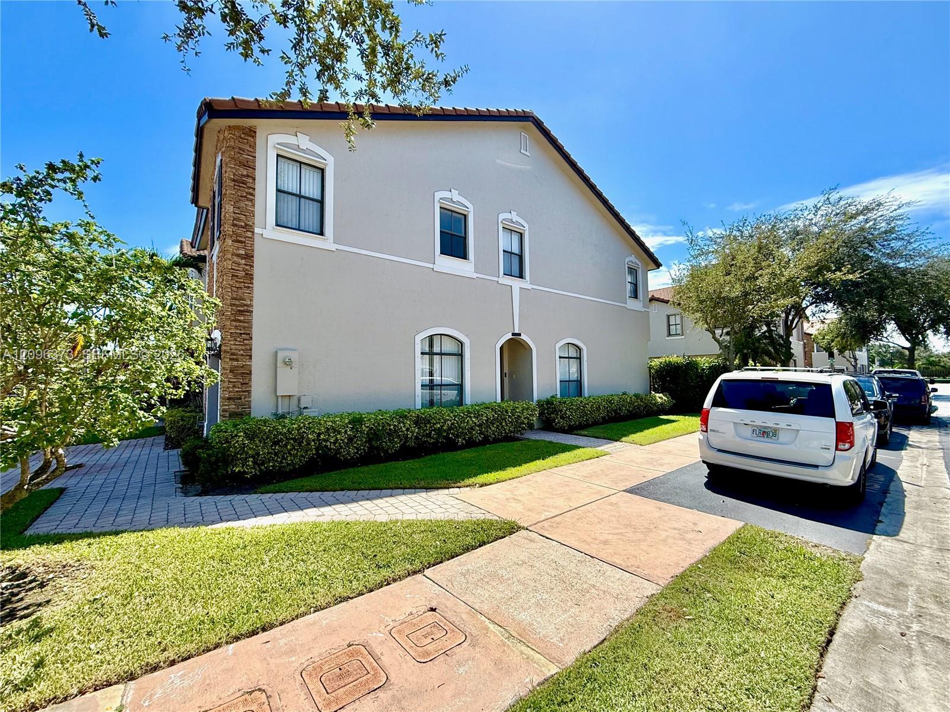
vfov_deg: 85.6
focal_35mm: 14
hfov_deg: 102.1
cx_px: 475
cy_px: 356
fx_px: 384
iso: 64
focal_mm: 2.22
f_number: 2.2
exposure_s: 1/1464
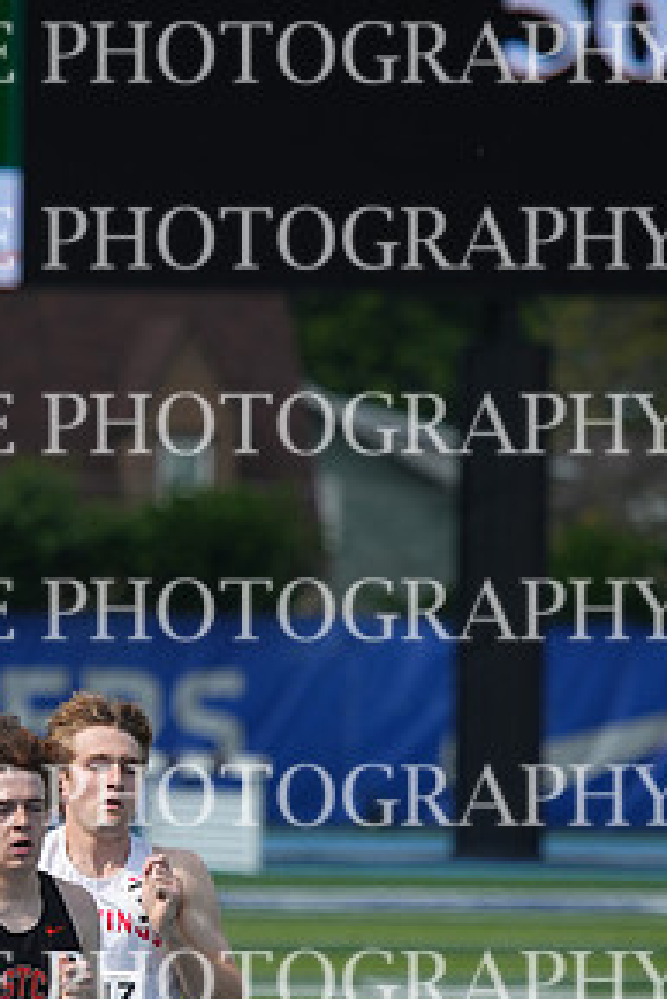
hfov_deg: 2.2
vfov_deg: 3.3
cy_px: 888
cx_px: 19
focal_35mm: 622
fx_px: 17264
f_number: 5.6
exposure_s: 1/2500
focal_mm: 310
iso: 400
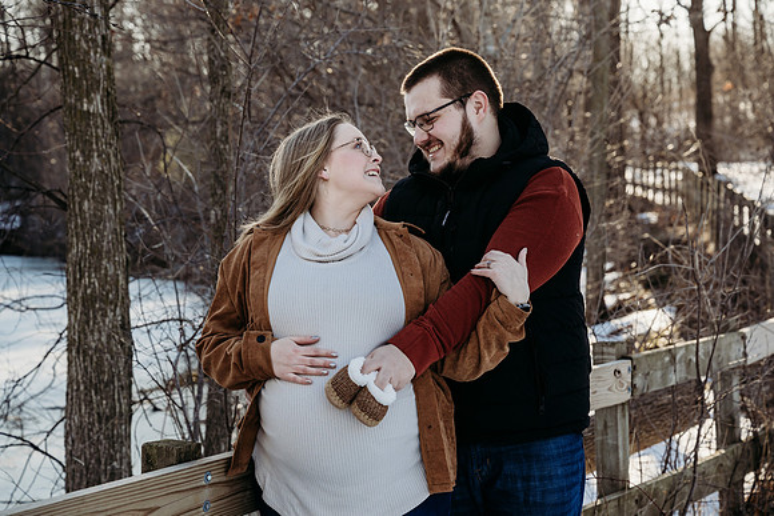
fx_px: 1565
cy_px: 248
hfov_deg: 27.8
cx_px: 402
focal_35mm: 73
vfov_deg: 18.7
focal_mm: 70
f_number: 5.6
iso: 320
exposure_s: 1/500
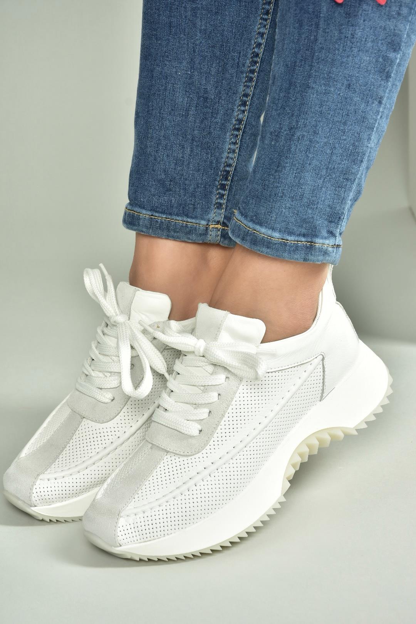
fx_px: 1716
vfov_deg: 20.6
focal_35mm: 99
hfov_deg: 13.8
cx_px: 208
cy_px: 312
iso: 100
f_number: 9
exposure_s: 1/125
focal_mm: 66
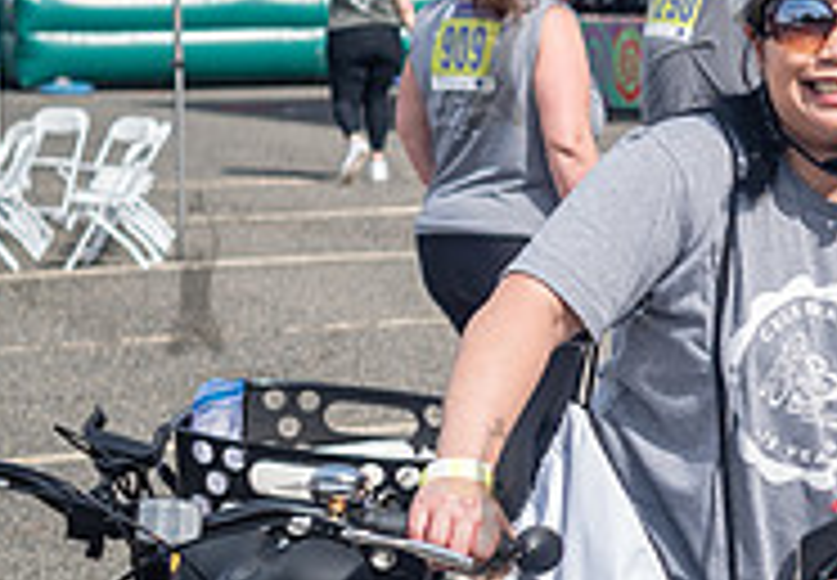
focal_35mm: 128
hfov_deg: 14.8
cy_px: 311
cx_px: 1225
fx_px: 3013
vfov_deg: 11.0
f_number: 4
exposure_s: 1/2000
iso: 200
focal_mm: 35
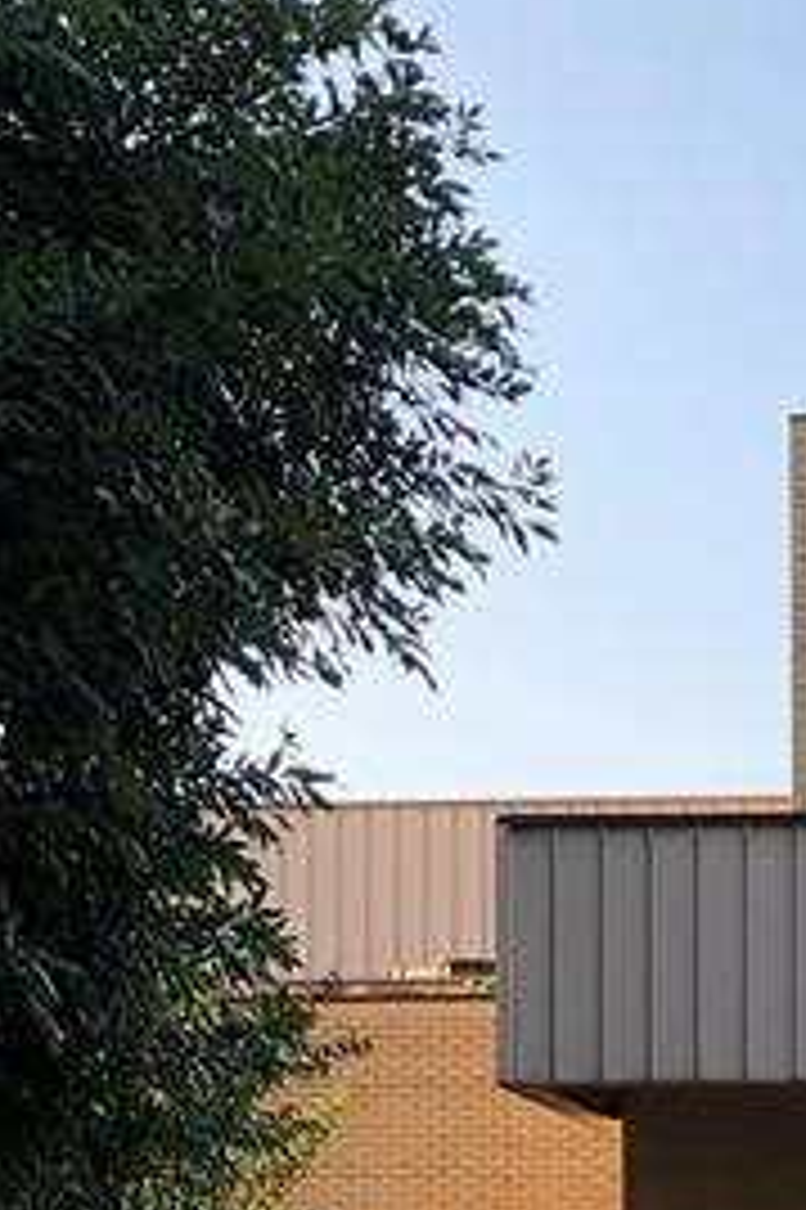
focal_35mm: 111
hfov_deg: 11.5
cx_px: 1391
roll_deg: +0.9
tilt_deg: +2.0
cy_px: 1475
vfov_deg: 17.5
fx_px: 3732
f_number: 1.8
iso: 20
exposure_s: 1/134
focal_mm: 3.99
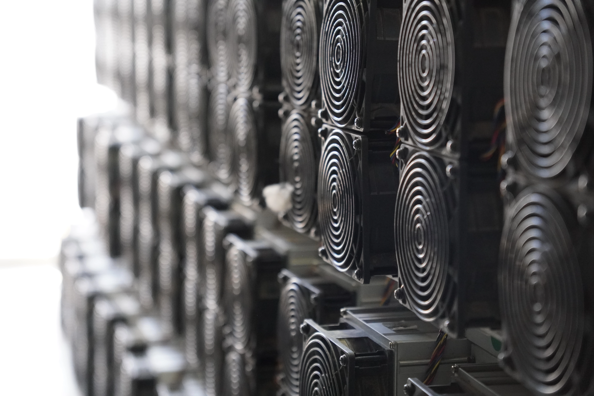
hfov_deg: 23.8
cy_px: 198
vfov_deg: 16.0
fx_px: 1411
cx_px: 297
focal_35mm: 86
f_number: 2.8
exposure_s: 1/160
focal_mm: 57
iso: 2500
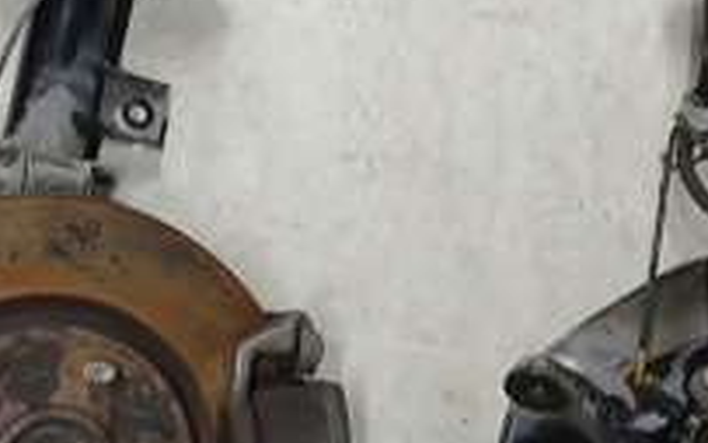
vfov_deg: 15.0
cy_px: 194
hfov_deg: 23.8
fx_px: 1679
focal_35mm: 87
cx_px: 439
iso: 320
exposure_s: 1/25
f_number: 1.8
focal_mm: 3.98
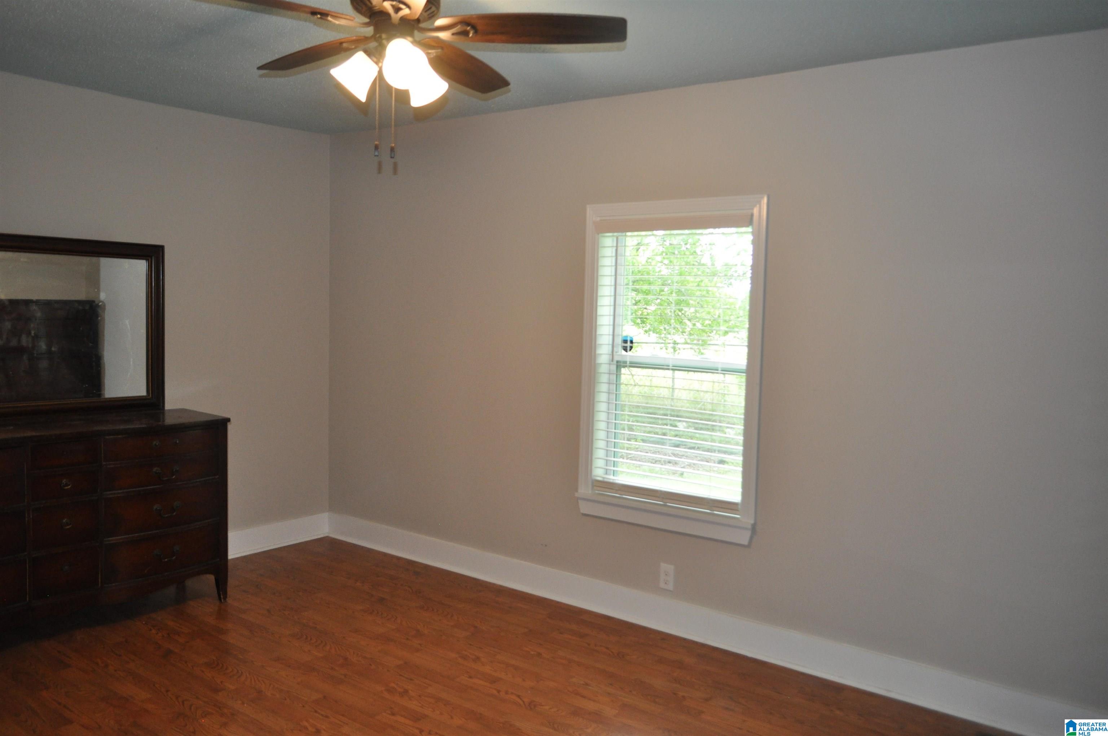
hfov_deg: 67.4
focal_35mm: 27
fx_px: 830
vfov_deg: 47.8
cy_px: 368
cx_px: 554
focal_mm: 18
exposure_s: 1/125
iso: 800
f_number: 3.5
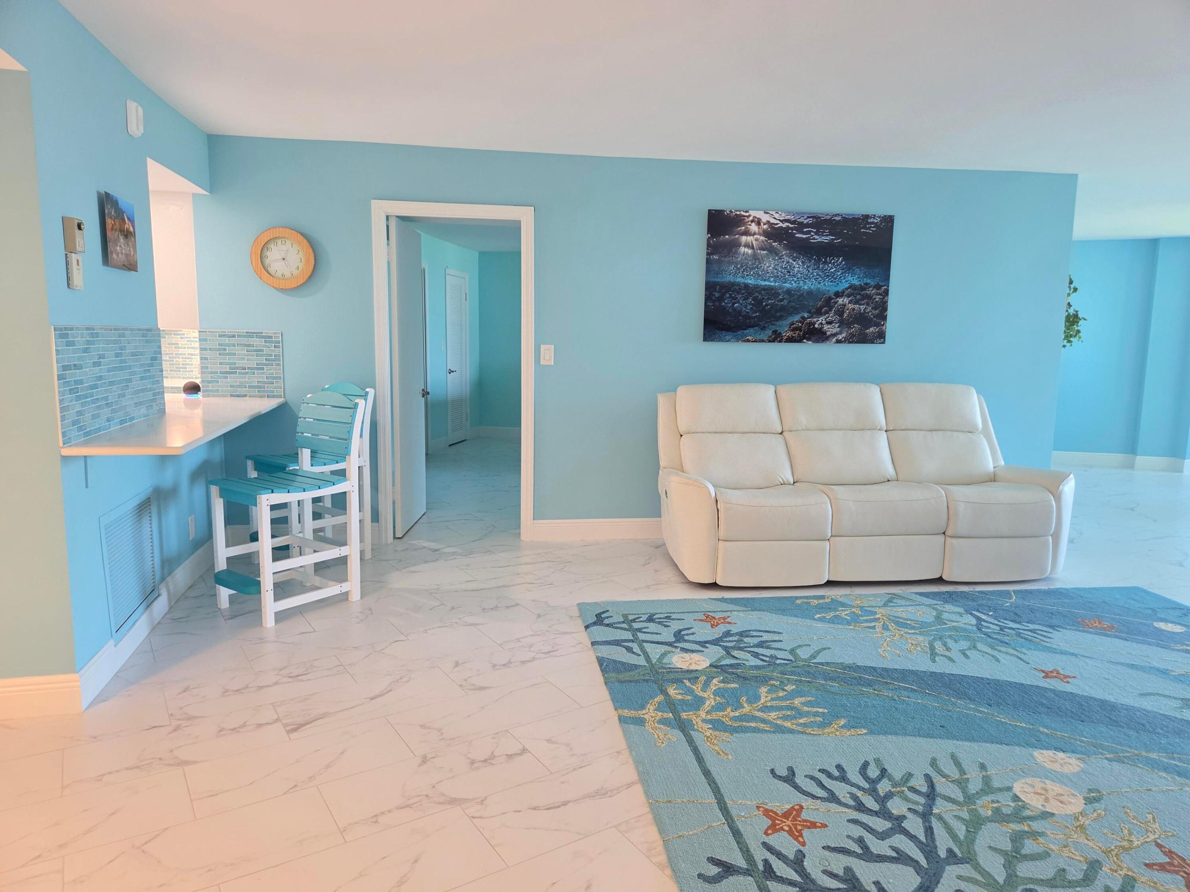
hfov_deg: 73.9
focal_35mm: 23
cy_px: 446
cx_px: 595
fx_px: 791
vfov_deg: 58.9
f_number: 1.8
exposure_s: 1/120
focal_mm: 5.4
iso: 400
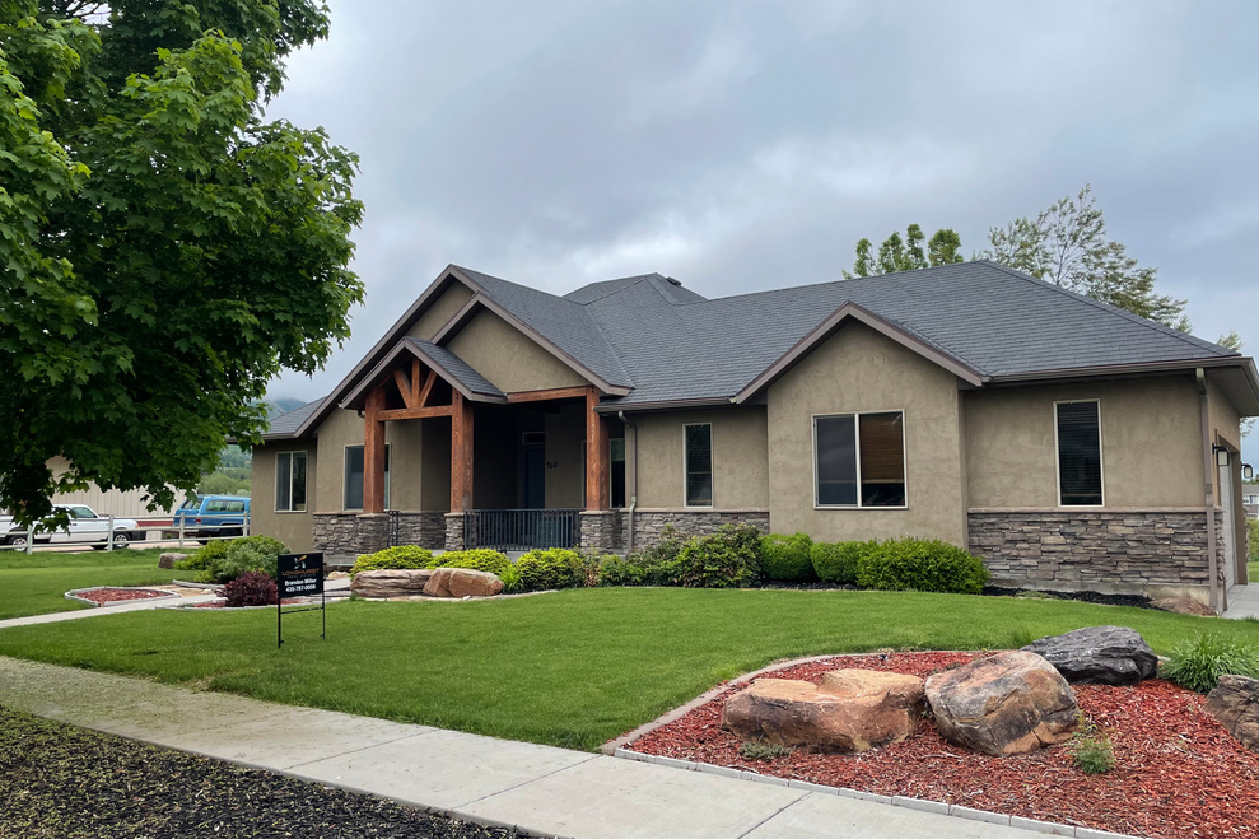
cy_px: 438
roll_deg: +0.6
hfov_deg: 65.5
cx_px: 638
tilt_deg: +4.5
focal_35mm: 28
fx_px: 979
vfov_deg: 46.4
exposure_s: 1/2304
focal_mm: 4.2
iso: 32
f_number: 1.6
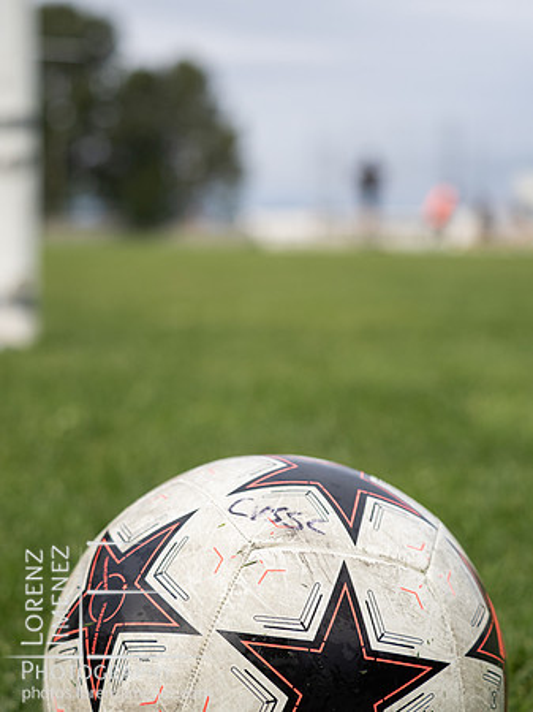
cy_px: 356
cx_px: 266
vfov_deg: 24.4
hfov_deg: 18.4
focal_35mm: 80
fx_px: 1644
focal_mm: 40
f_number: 2.8
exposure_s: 1/1250
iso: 200
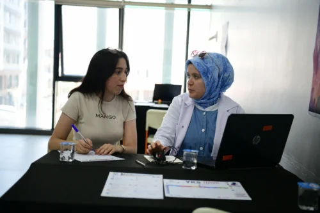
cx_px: 160
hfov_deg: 36.3
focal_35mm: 55
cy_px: 106
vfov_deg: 24.6
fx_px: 489
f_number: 2.8
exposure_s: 1/400
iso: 1250
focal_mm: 55
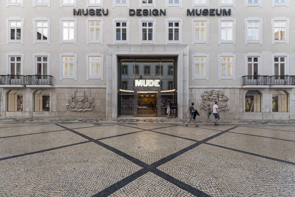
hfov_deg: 104.3
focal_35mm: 14
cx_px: 148
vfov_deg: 81.2
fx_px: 115
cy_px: 98
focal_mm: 14
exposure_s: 1/800
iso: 800
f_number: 2.8
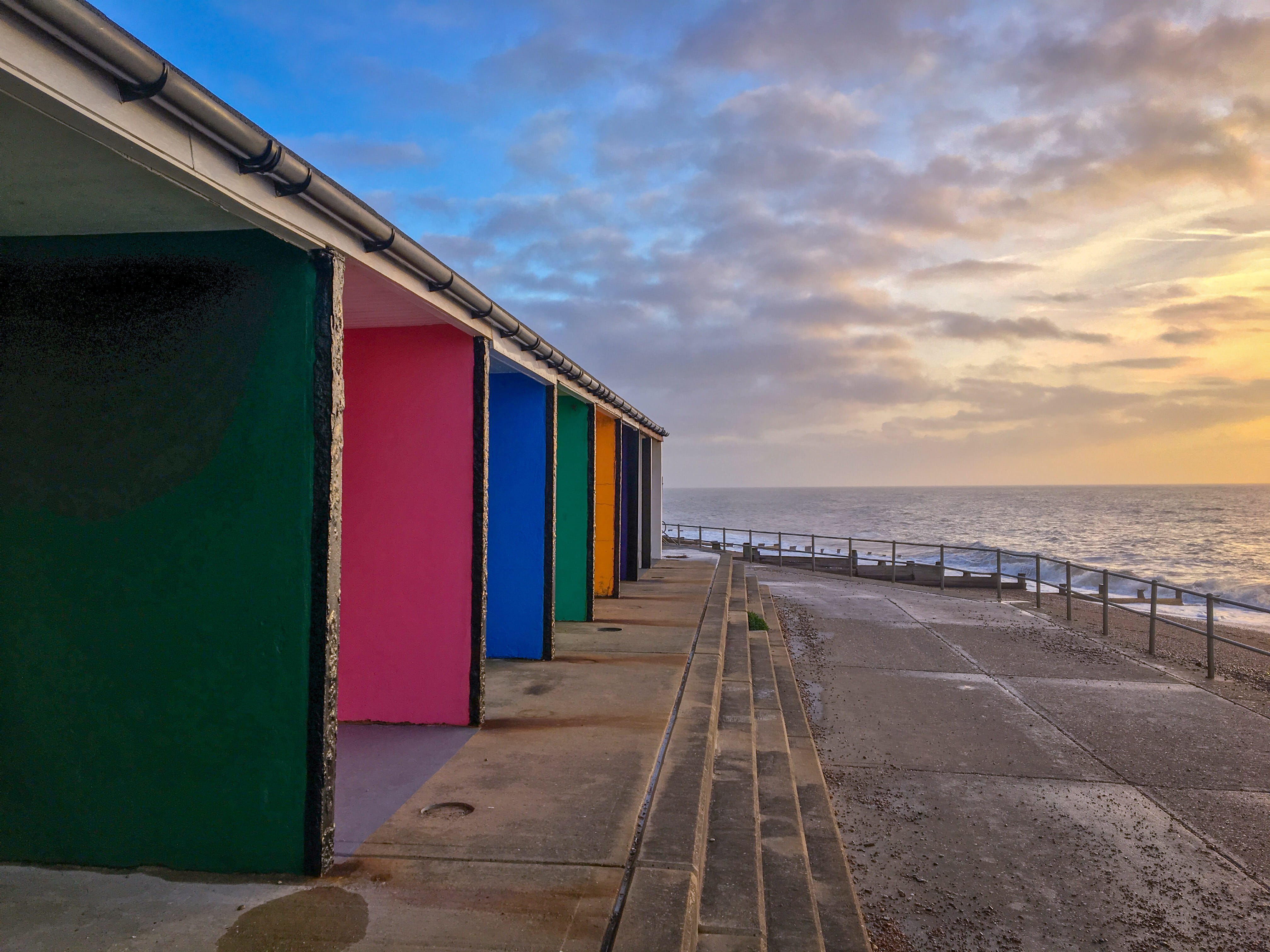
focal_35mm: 29
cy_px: 476
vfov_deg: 48.2
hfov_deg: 61.7
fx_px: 1064
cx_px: 635
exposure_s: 1/380
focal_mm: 4.15
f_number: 2.2
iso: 25
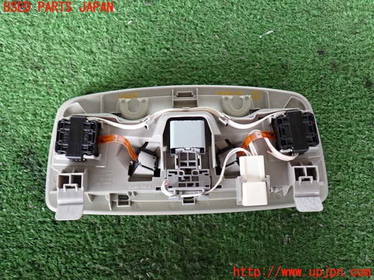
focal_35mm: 36
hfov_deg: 51.4
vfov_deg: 39.7
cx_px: 187
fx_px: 389
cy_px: 140
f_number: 2.5
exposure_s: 1/40
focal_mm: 6.37
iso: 250
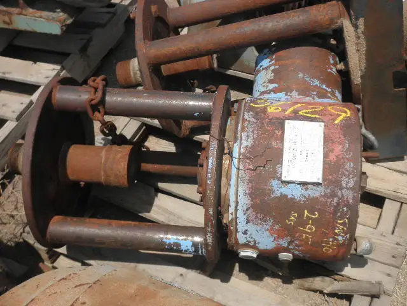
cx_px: 204
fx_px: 517
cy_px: 153
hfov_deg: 42.9
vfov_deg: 32.9
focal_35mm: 44
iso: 64
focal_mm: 7.9
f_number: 9.6
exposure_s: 1/100
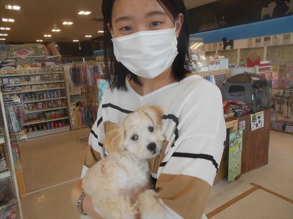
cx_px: 146
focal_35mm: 26
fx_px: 220
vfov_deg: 53.1
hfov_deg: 67.3
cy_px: 110
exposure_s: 1/125
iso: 80
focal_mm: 4.6
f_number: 3.2
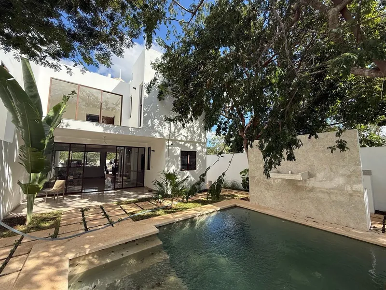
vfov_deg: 85.7
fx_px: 156
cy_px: 145
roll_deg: +0.0
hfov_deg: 102.1
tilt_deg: +6.2
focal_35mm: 14
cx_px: 193
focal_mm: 2.22
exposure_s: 1/1068
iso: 50
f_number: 2.2
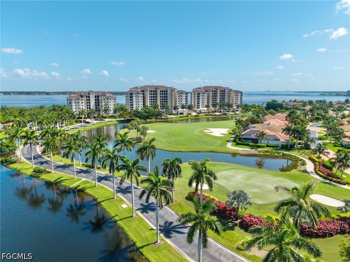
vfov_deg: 56.8
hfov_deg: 71.6
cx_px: 175
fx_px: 243
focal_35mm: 24
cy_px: 131
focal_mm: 8.67
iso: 100
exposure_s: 1/400
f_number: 1.8
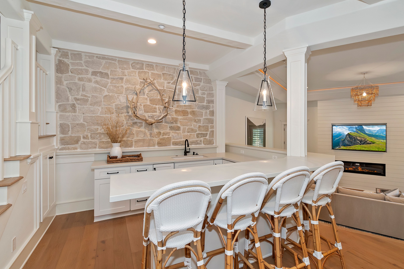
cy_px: 131
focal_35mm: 16
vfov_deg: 73.7
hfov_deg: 96.6
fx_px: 180
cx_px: 213
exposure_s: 1/30
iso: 400
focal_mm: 10
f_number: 8
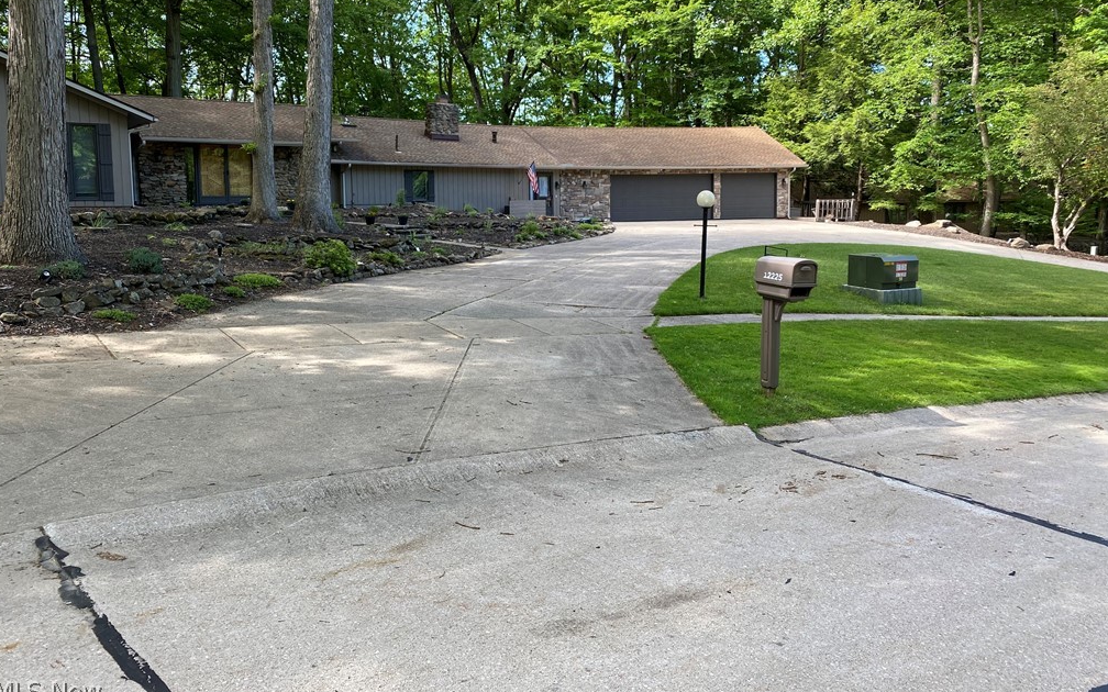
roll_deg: +0.7
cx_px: 550
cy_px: 287
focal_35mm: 28
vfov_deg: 44.4
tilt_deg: -5.5
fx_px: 846
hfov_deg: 66.5
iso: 32
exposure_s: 1/191
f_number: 1.8
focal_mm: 4.25
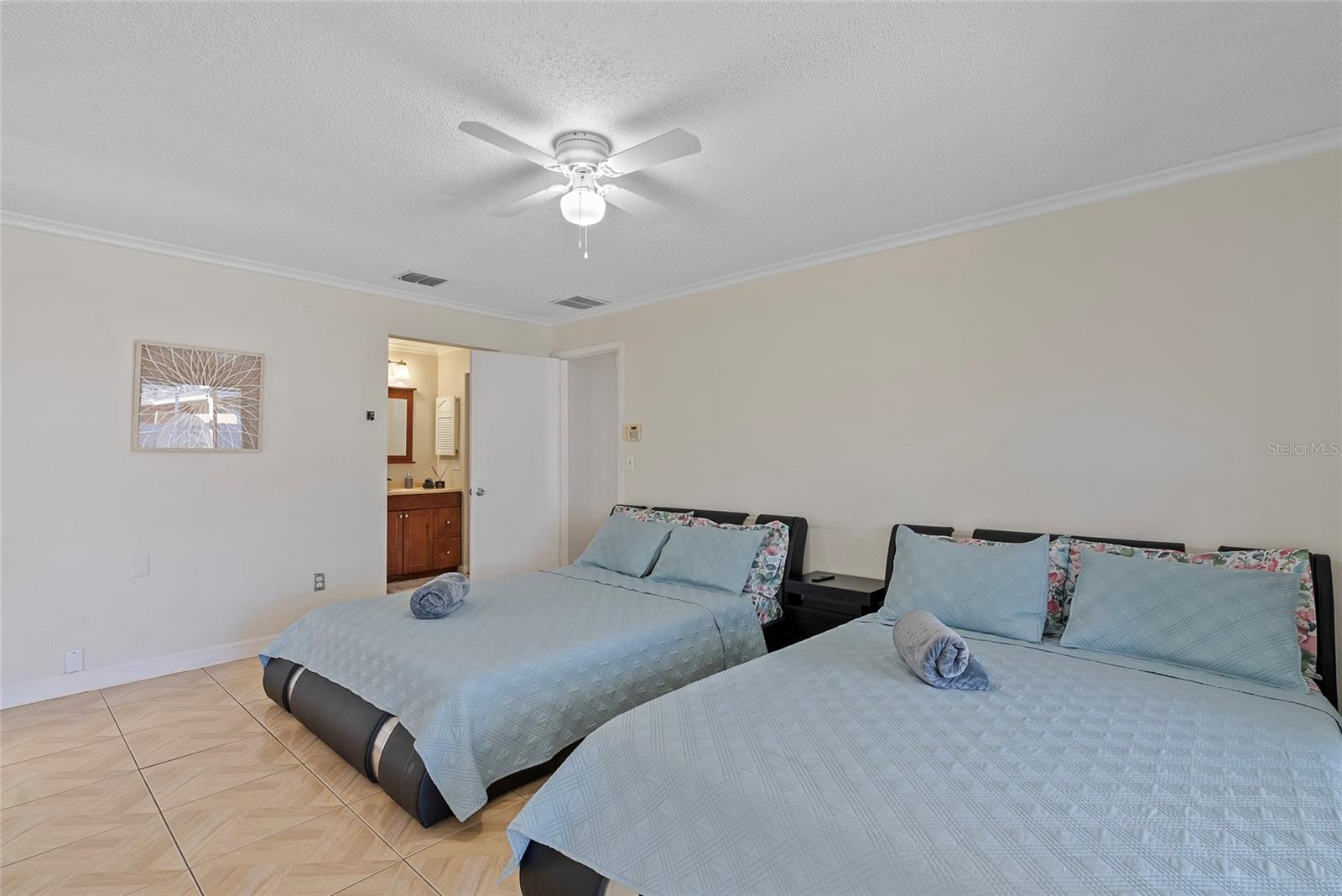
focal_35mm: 16
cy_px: 448
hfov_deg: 96.7
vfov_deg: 73.8
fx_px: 597
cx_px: 671
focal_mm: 16
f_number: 8
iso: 250
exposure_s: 1/2.5
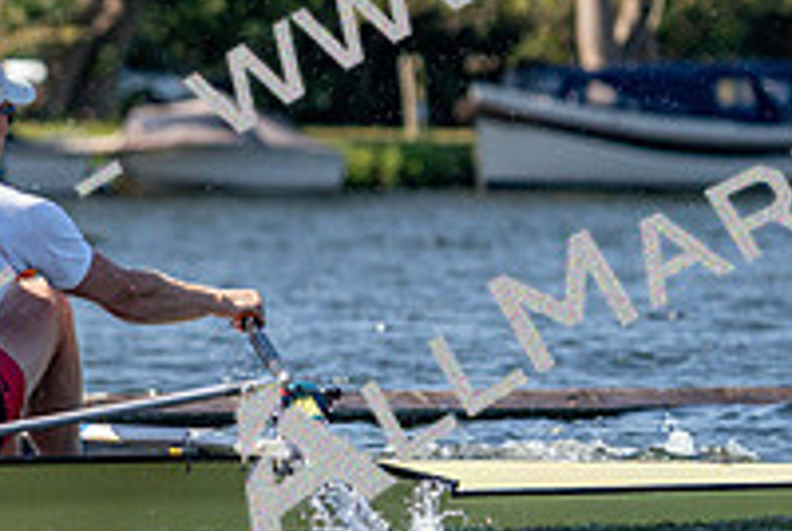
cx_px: -103
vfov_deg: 1.9
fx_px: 15621
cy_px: 200
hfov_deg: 2.9
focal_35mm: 709
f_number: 5.6
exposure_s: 1/1600
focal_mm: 245
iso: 320
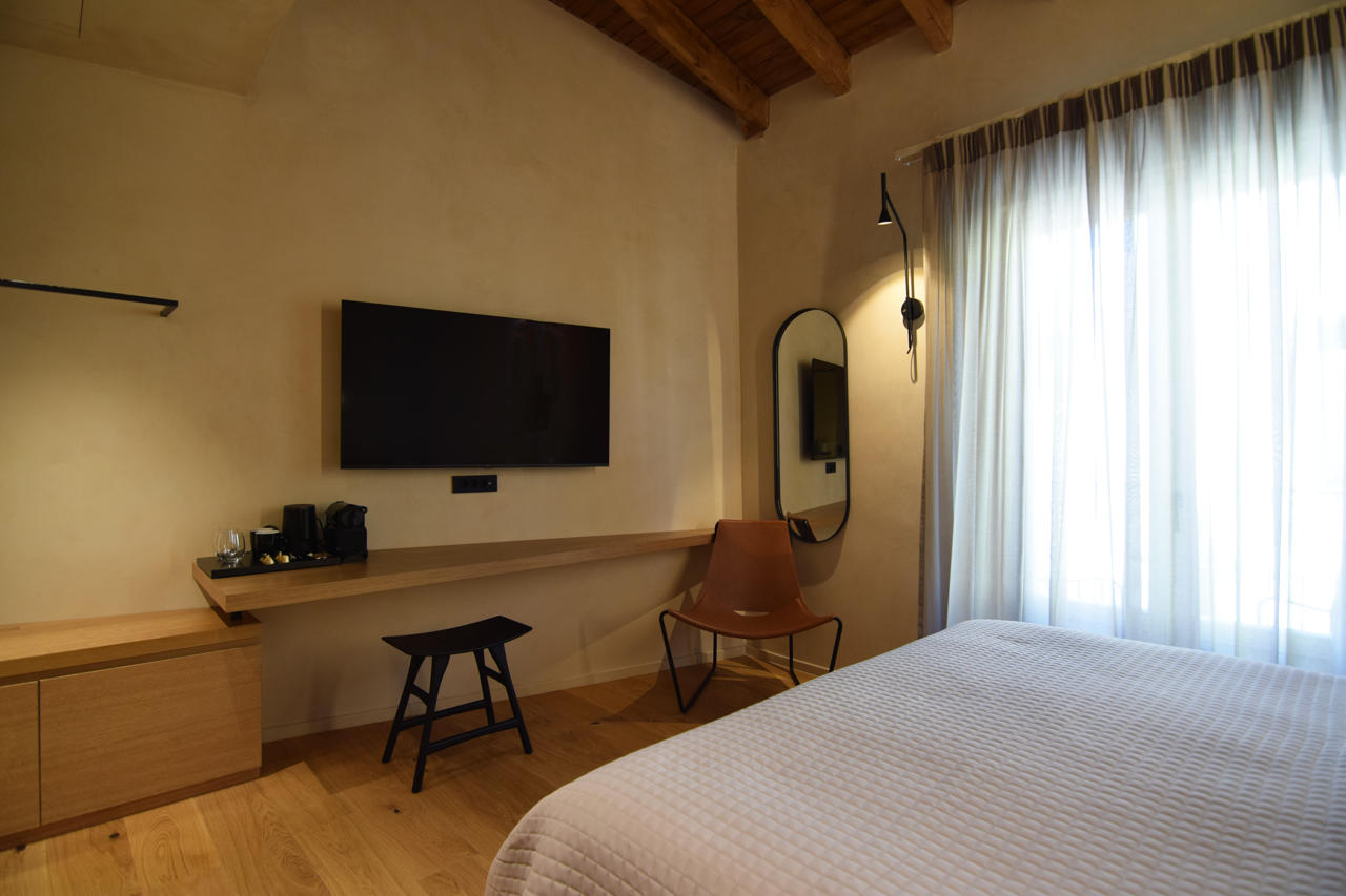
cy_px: 448
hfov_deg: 95.0
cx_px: 673
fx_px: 617
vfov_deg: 72.0
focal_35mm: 16
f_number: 4
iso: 400
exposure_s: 1/60
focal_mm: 11
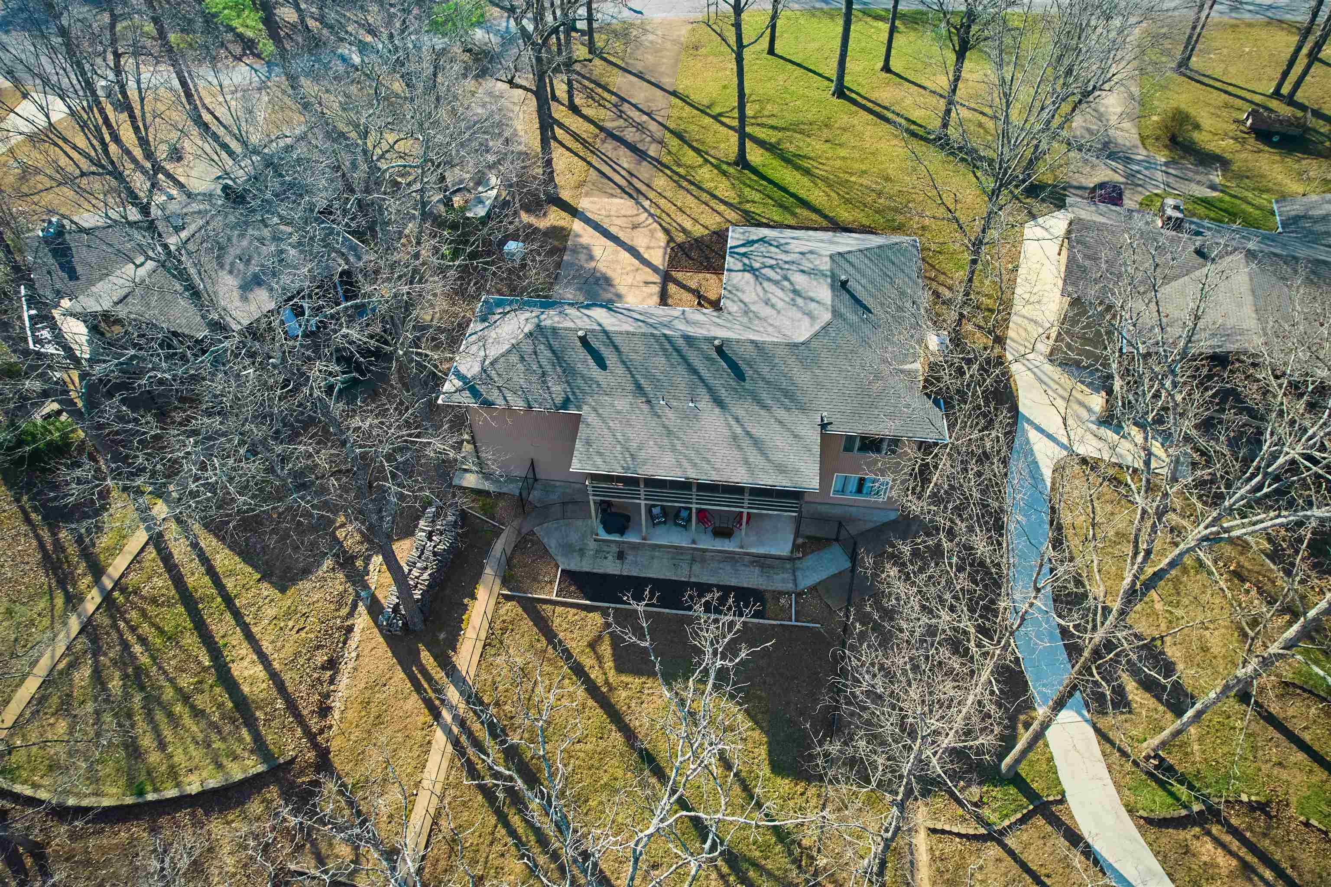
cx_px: 666
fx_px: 813
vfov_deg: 57.2
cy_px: 444
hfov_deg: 78.6
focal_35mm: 22
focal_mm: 8.38
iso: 100
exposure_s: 1/1600
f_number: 2.8
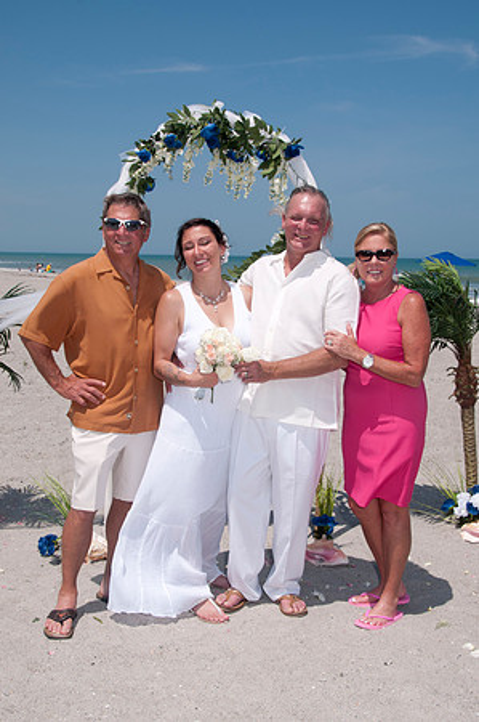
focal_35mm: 44
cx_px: 240
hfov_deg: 30.8
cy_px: 361
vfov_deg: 45.0
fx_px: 870
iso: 100
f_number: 13
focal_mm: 29
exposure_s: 1/250
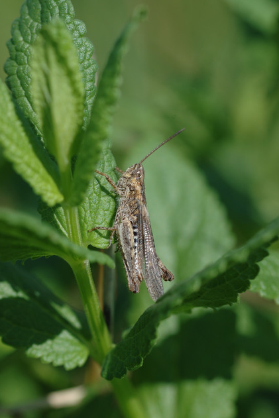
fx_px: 1853
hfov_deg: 8.6
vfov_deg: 12.9
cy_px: 211
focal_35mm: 160
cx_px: 139
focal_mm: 105
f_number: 10
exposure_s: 1/500
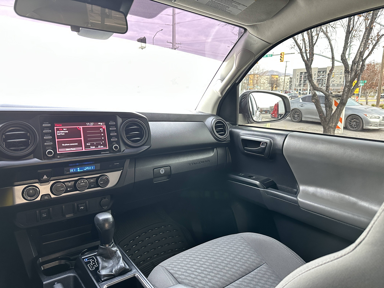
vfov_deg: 56.8
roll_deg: -0.6
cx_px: 192
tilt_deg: -9.9
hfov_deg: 71.6
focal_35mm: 24
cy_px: 144
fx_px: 266
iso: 400
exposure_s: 1/60
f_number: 1.78
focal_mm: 6.86
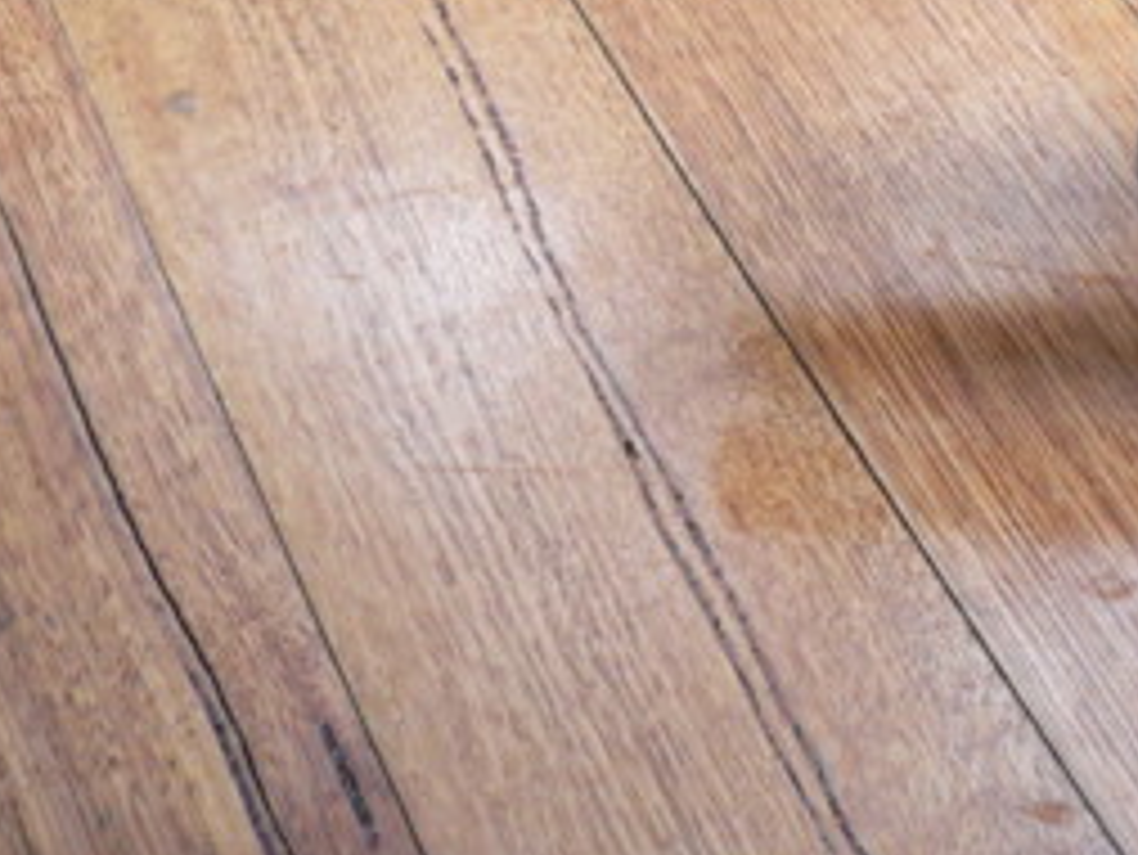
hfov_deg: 20.2
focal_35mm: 91
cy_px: -32
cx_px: 1367
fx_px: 2993
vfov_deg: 15.9
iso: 200
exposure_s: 1/40
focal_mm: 6
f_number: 2.8
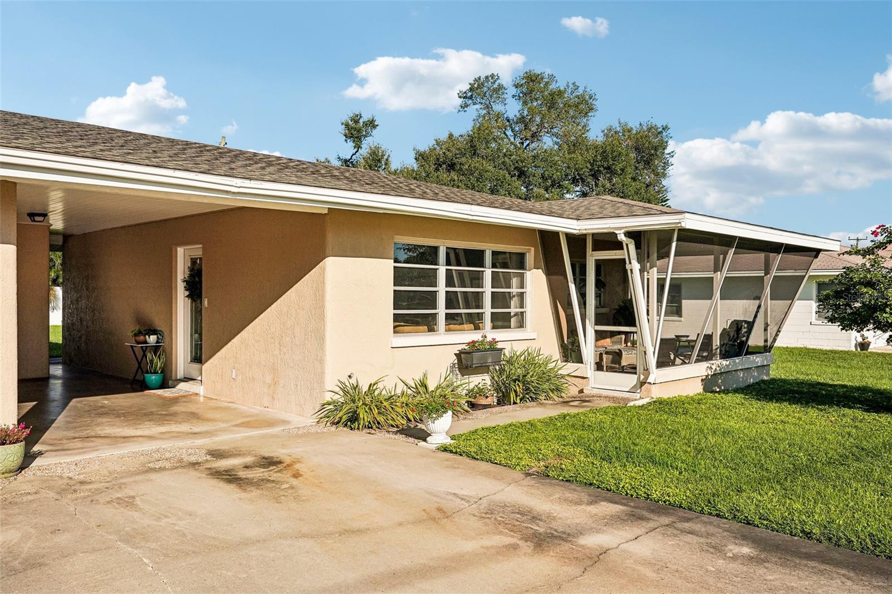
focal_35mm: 28
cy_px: 297
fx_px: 706
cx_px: 446
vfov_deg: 45.7
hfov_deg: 64.6
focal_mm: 28.5
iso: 400
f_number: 8
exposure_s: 1/2500
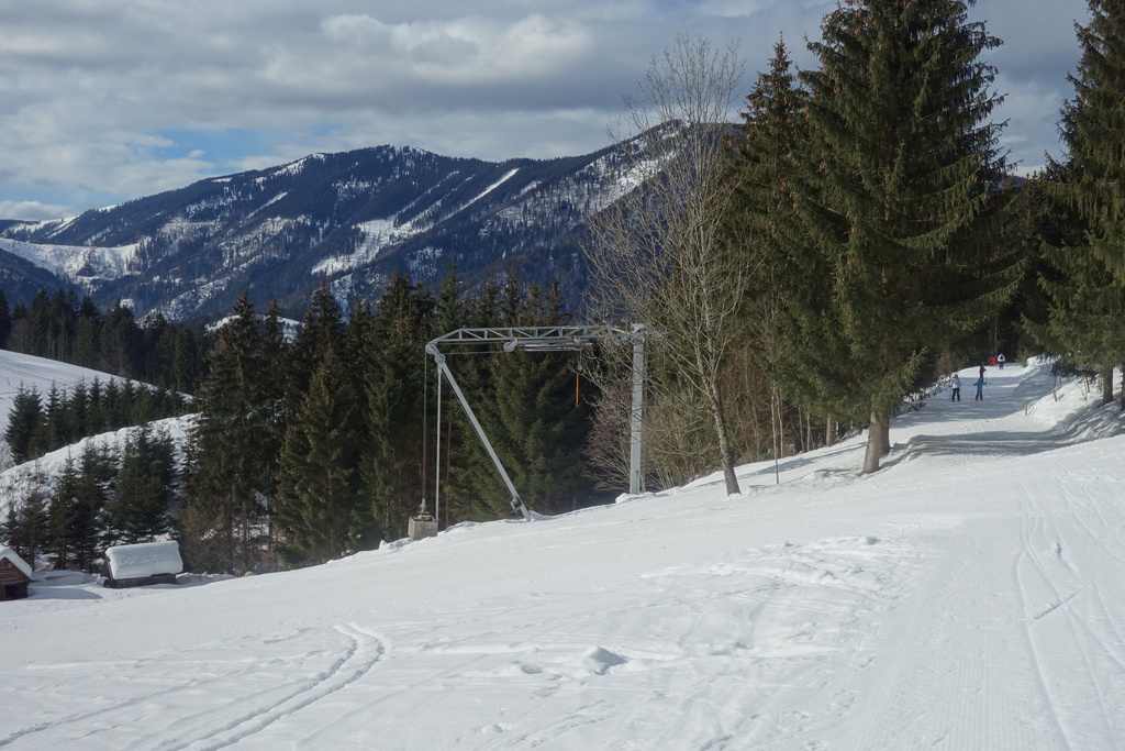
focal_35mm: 43
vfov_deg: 31.2
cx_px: 562
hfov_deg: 45.4
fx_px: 1344
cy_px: 376
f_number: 5.6
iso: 125
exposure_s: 1/800
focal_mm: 16.01
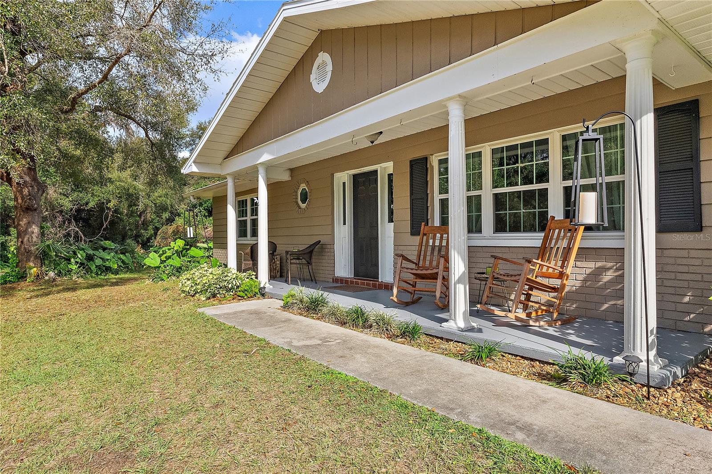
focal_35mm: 21
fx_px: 415
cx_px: 356
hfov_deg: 81.2
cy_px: 237
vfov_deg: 59.5
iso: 1600
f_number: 14
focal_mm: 21
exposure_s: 1/500
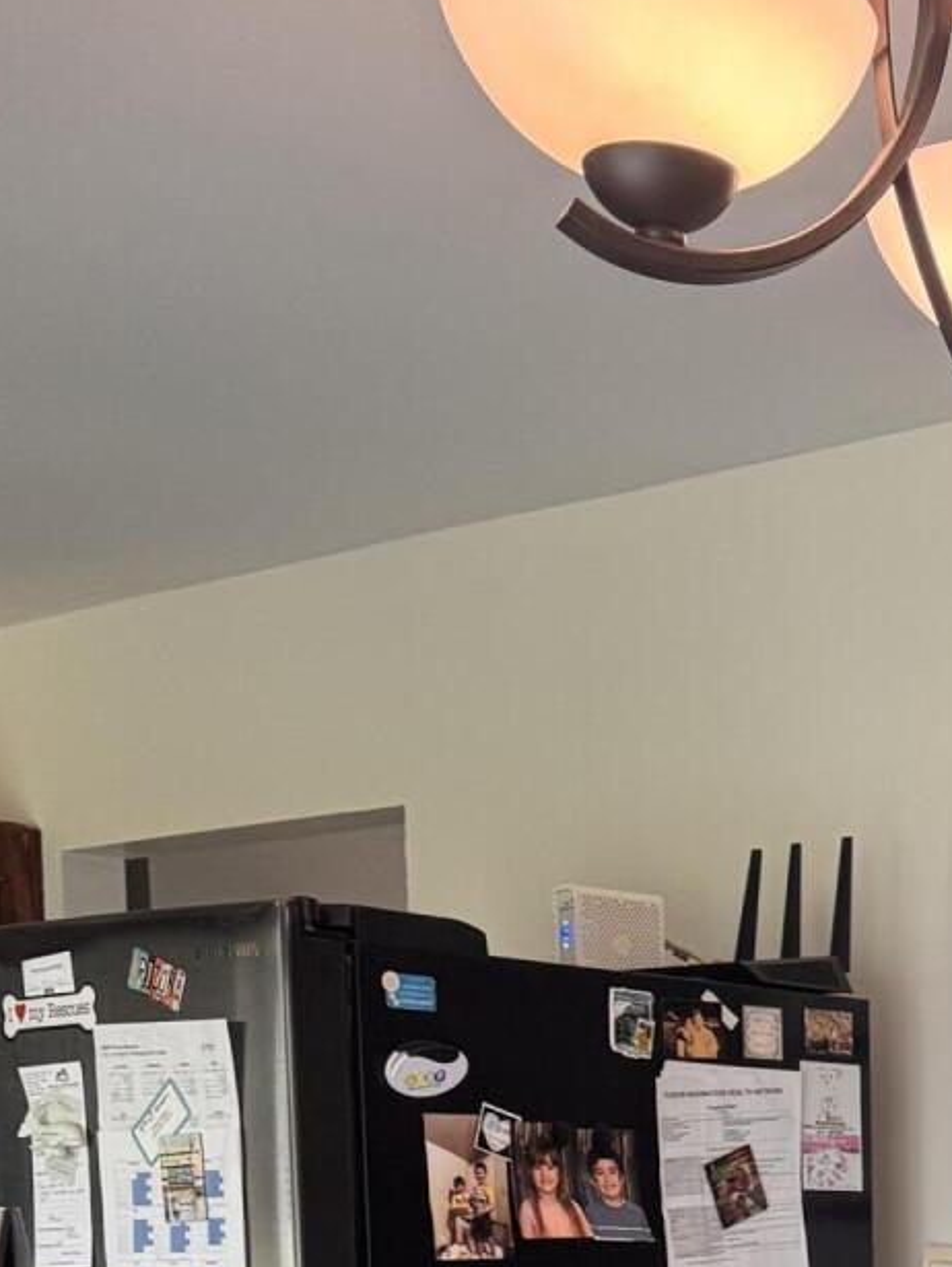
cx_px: 1273
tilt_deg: -6.6
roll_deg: +0.4
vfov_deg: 22.8
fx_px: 2857
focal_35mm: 78
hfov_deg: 17.6
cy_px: 1566
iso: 250
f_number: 1.78
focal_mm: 6.76
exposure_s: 1/60
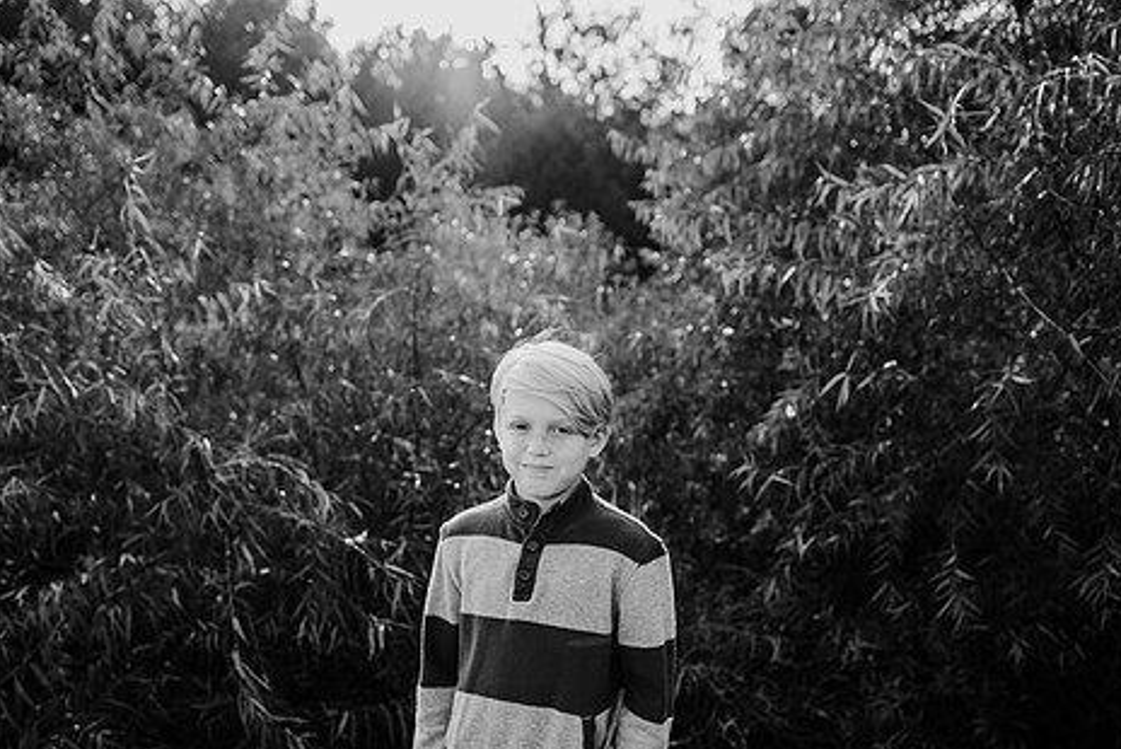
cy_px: 463
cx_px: 558
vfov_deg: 43.4
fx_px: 935
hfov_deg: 61.9
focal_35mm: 30
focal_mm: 24
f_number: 2.5
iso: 200
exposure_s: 1/1250
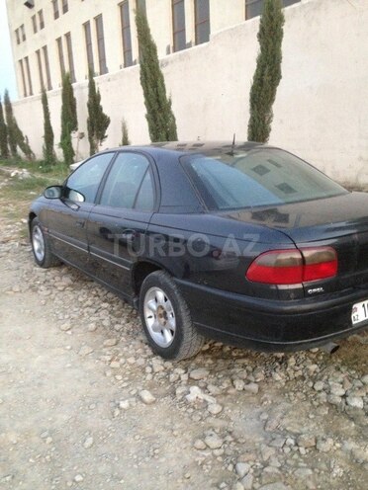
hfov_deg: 42.9
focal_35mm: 33
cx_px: 184
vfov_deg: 55.4
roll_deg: +5.1
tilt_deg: -12.5
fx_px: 468
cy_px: 245
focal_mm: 4.12
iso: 400
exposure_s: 1/15
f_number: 2.4
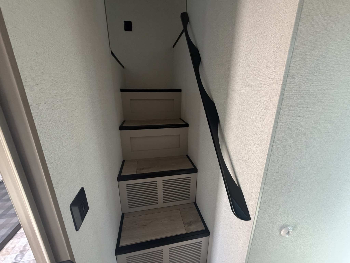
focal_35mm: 14
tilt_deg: -17.7
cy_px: 132
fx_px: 142
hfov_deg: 102.1
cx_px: 175
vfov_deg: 85.7
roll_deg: +1.3
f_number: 2.2
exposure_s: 1/86
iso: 320
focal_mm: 2.22
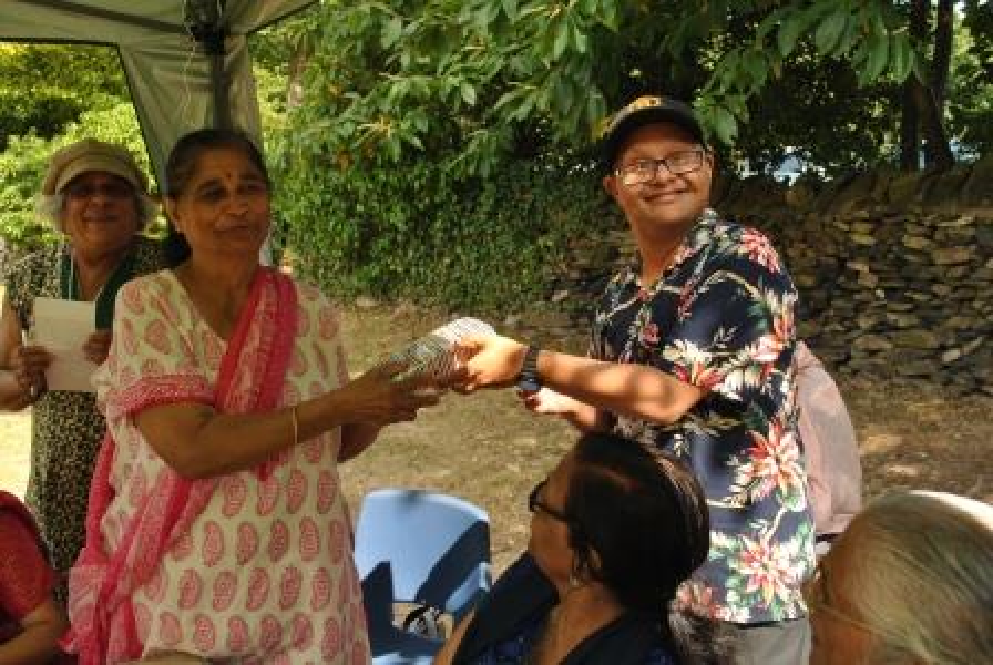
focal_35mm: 39
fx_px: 1077
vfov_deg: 34.3
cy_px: 332
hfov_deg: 49.5
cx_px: 496
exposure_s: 1/200
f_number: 5.6
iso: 200
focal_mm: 26
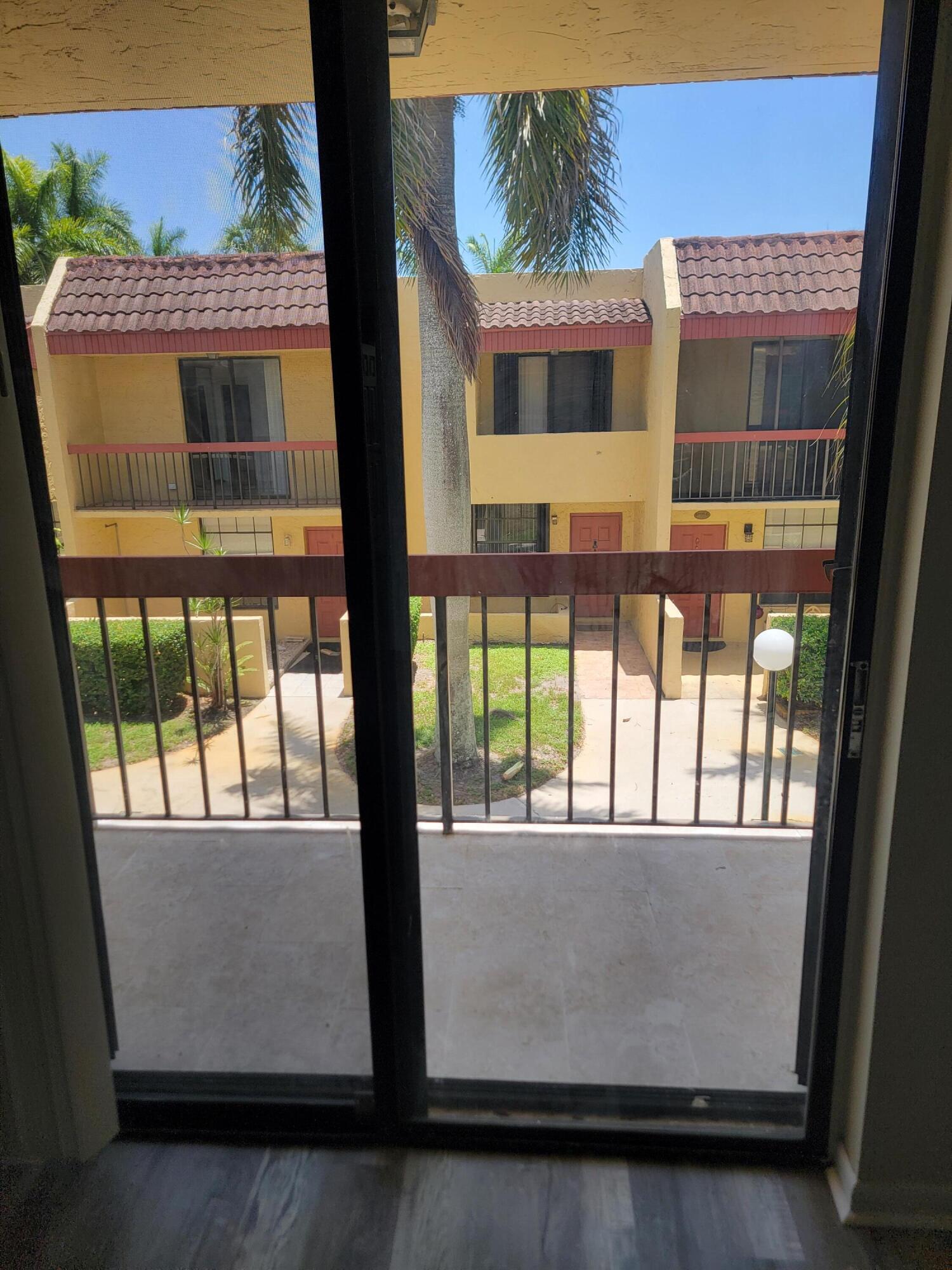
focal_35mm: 24
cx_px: 476
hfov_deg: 56.8
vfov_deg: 71.6
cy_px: 635
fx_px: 880
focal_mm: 6.7
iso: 16
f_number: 1.8
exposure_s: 1/152
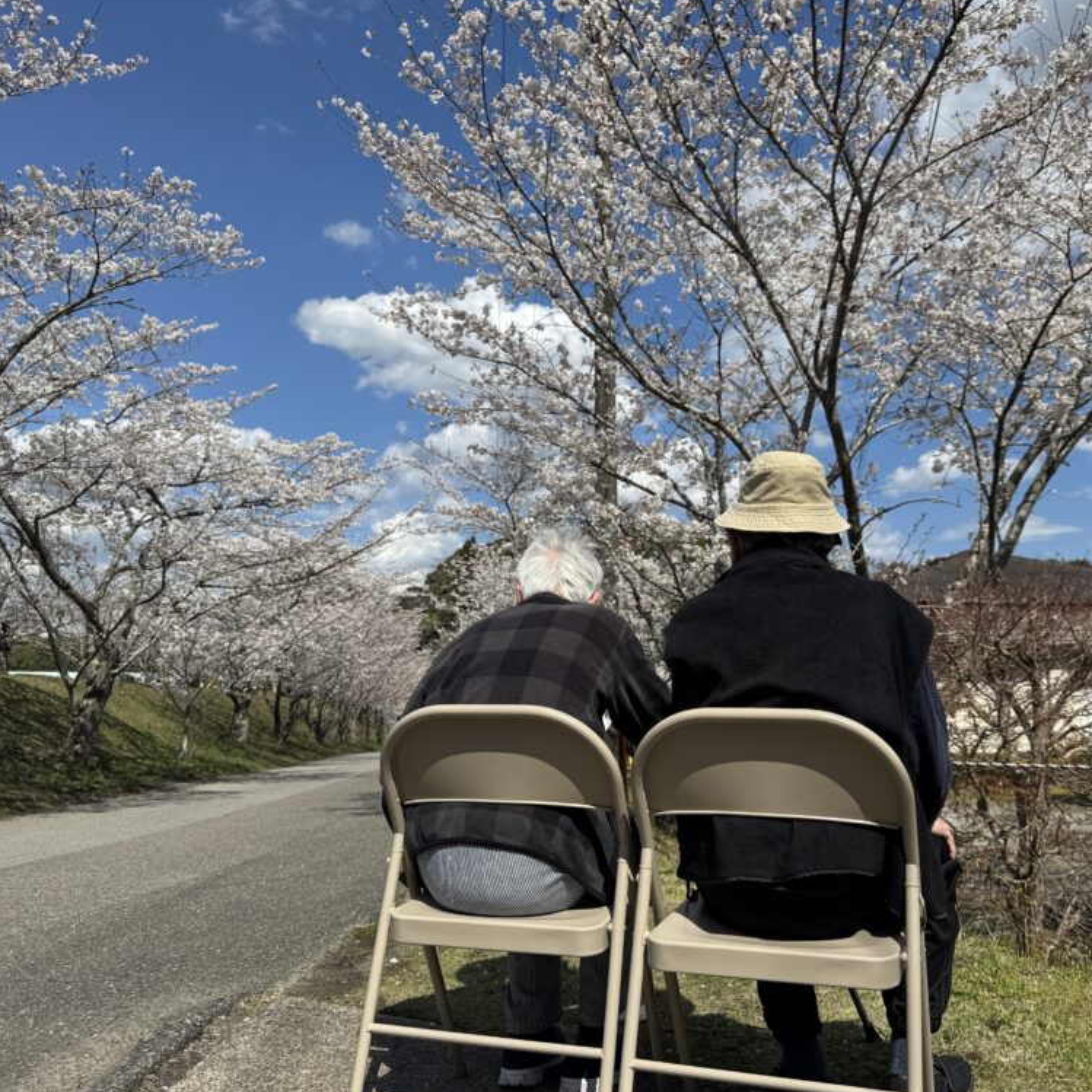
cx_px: 652
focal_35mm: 29
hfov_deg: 55.2
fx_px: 1035
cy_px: 550
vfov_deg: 55.6
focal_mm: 6.76
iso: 80
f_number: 1.78
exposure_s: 1/6410
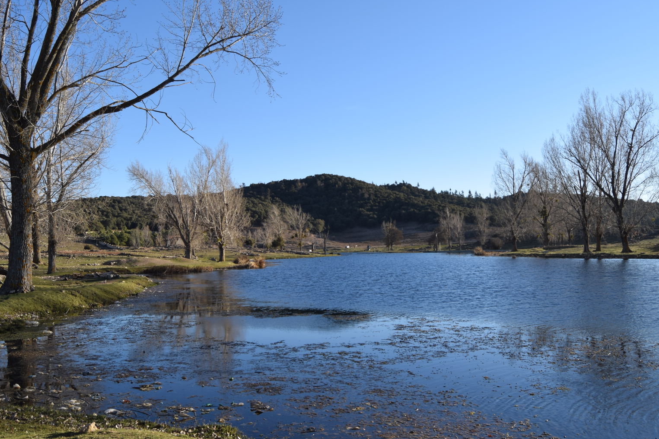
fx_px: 622
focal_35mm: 34
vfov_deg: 38.8
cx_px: 332
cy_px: 188
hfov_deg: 55.8
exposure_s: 1/200
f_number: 7.1
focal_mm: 18
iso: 100
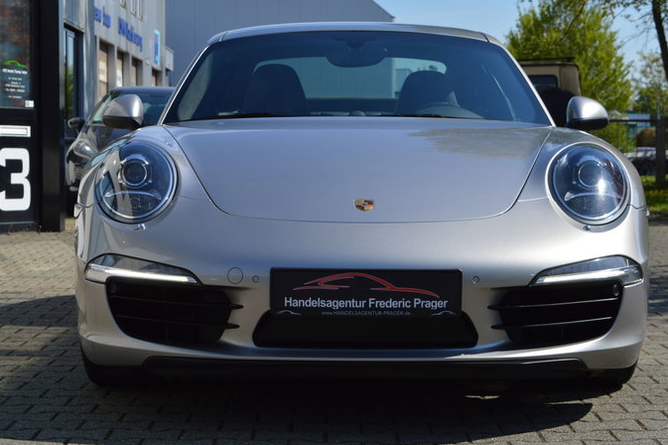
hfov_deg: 22.9
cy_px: 211
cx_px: 324
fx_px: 1651
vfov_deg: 15.3
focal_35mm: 89
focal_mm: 52
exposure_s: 1/320
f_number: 9
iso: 100
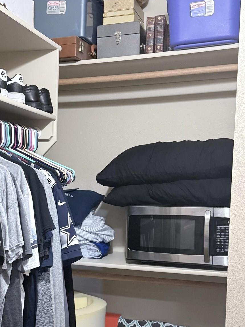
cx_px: 73
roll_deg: -0.2
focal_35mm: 48
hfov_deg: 29.9
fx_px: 453
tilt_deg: -2.6
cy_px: 220
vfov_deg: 39.2
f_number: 1.78
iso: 500
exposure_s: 1/60
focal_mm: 6.76
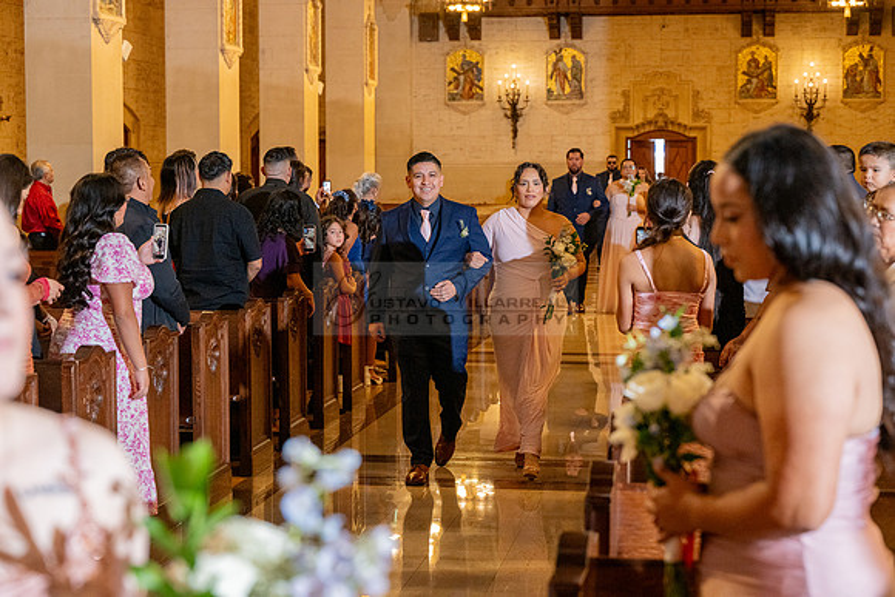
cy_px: 298
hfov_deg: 28.8
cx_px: 448
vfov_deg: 19.5
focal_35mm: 70
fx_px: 1741
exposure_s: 1/200
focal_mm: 70
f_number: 4.5
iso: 2000
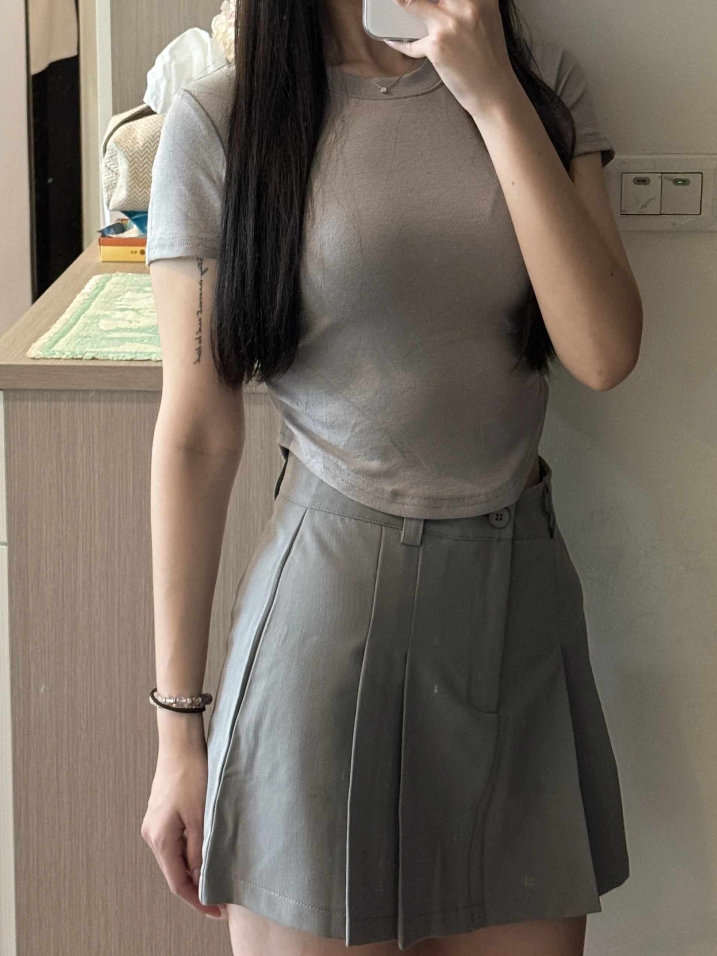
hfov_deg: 27.0
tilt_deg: -10.0
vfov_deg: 35.5
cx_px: 377
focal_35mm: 54
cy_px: 448
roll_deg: +2.1
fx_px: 1491
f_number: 1.78
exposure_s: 1/40
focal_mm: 6.76
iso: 400
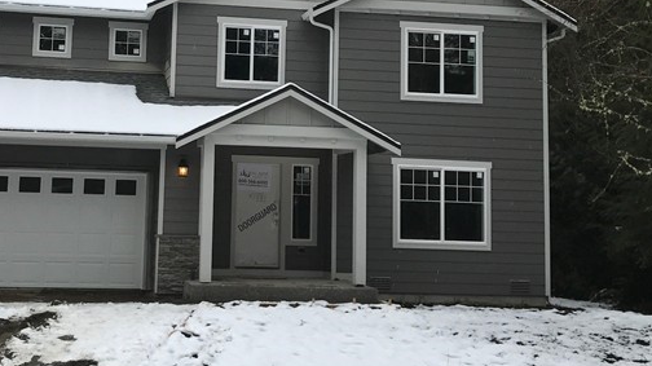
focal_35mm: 62
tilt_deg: +7.3
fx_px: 1071
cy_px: 89
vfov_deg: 19.2
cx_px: 224
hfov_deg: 33.6
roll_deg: -2.2
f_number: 1.8
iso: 20
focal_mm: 3.99
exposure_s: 1/694
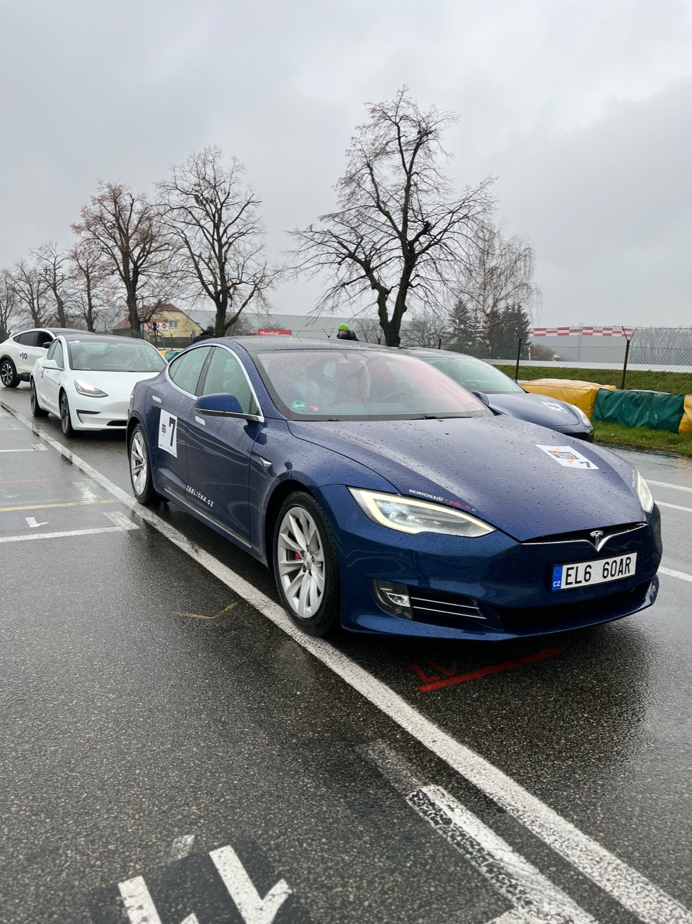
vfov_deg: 67.3
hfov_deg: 53.0
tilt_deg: -9.8
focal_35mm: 26
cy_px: 462
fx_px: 693
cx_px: 346
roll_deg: -0.7
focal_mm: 5.7
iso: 50
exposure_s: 1/581
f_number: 1.5
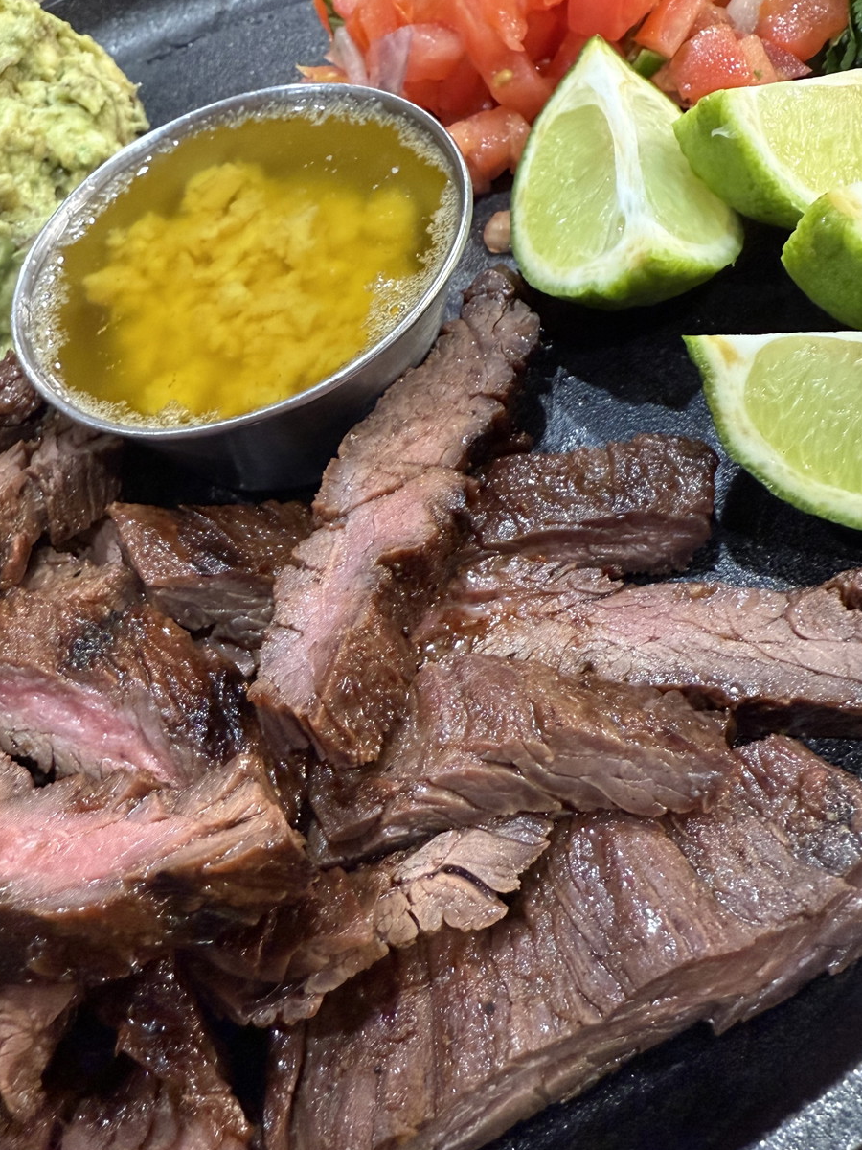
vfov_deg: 56.8
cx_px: 338
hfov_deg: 43.9
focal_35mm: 32
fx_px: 1062
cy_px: 540
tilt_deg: -46.3
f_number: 2.2
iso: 400
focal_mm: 2.22
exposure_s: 1/60
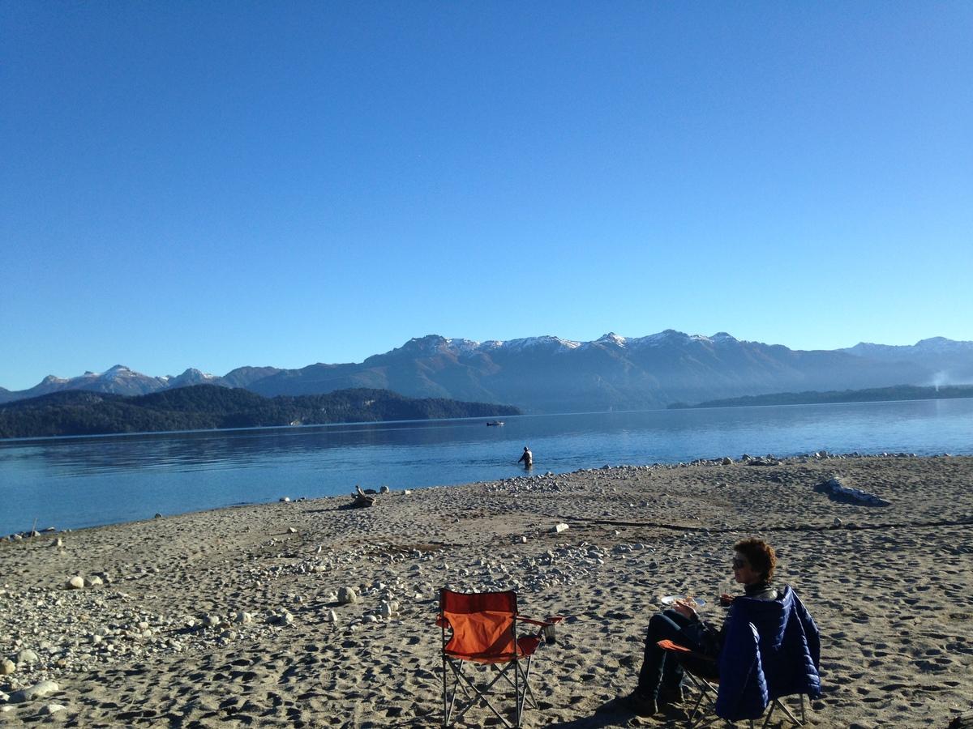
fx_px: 928
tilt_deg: +2.4
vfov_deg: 42.9
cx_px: 486
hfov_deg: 55.4
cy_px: 364
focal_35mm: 33
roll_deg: +1.4
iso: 50
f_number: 2.4
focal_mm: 4.12
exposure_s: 1/1355
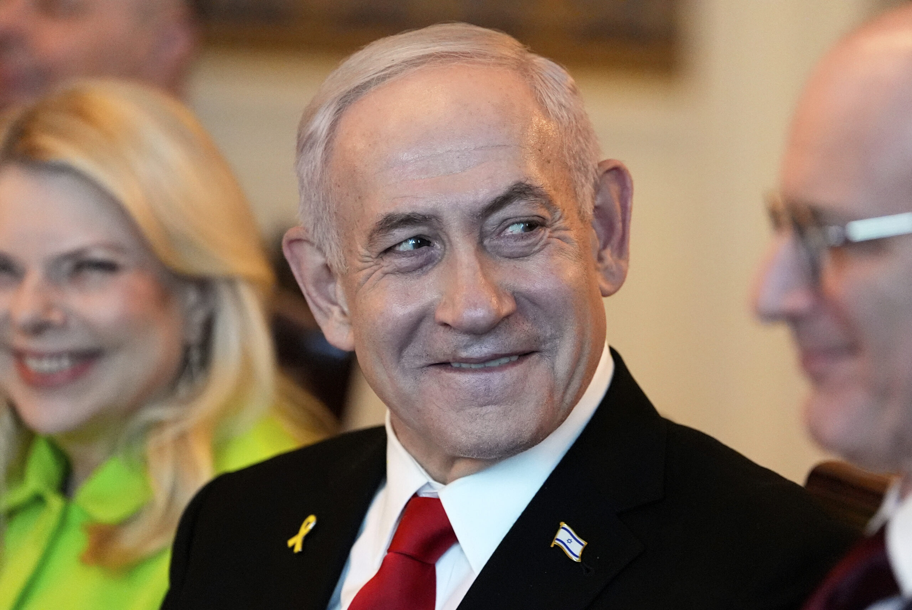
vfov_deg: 4.6
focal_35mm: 300
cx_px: 456
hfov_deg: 6.9
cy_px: 305
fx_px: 7607
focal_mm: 200
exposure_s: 1/250
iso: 5000
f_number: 2.8
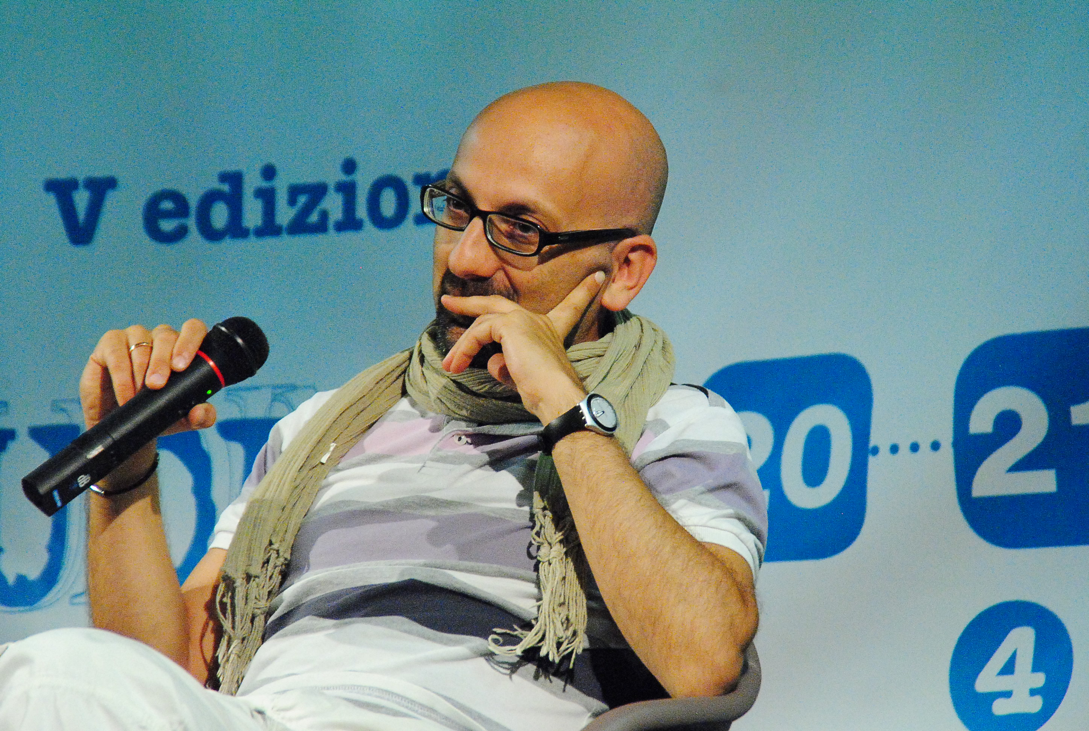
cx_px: 544
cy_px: 366
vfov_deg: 4.6
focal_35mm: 300
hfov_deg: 6.9
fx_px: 9094
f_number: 8
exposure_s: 1/60
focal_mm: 200
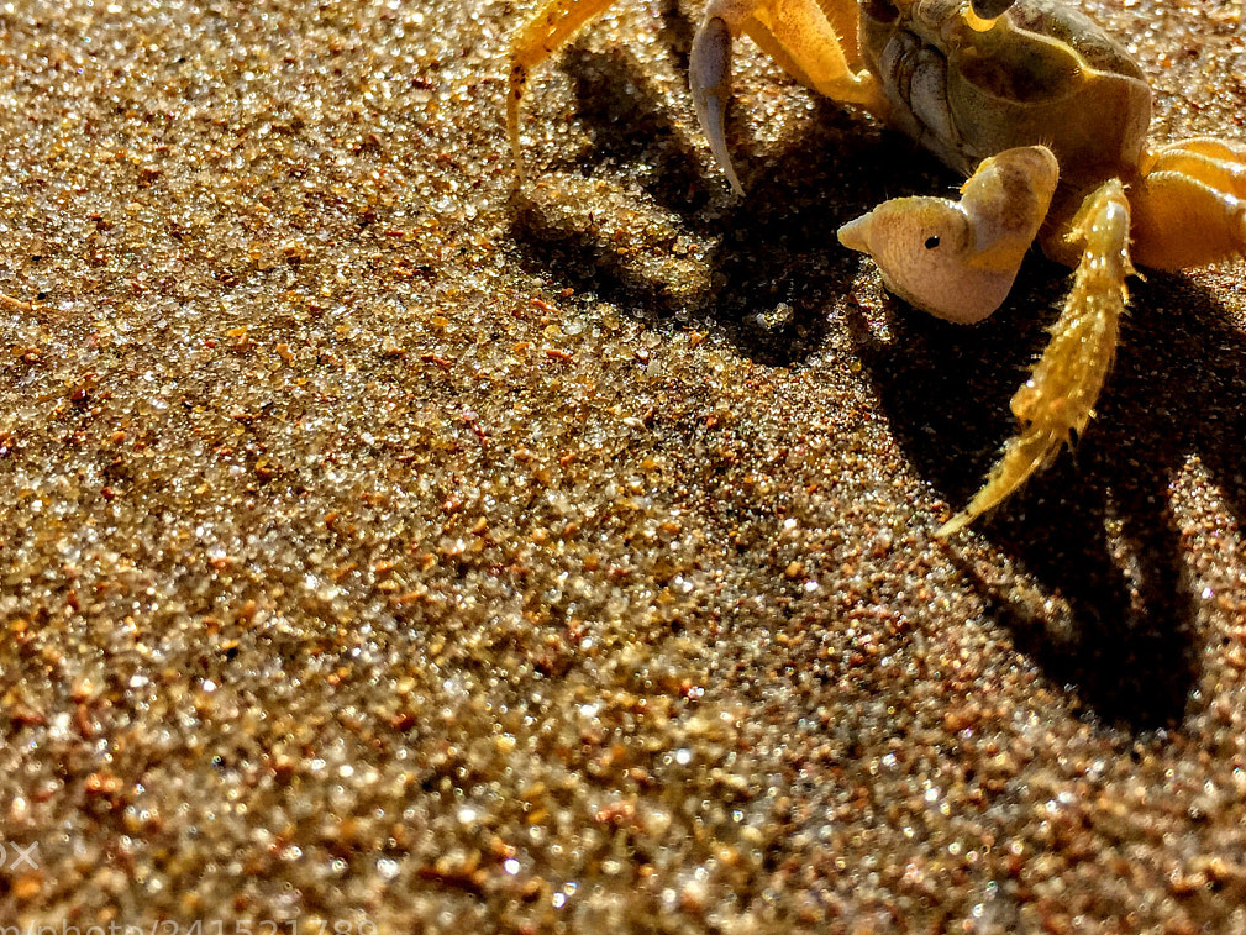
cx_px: 720
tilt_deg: -32.6
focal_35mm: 46
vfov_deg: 31.2
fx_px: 1656
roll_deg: +1.8
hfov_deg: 41.1
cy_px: 290
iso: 32
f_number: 2.2
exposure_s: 1/2639
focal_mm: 4.15
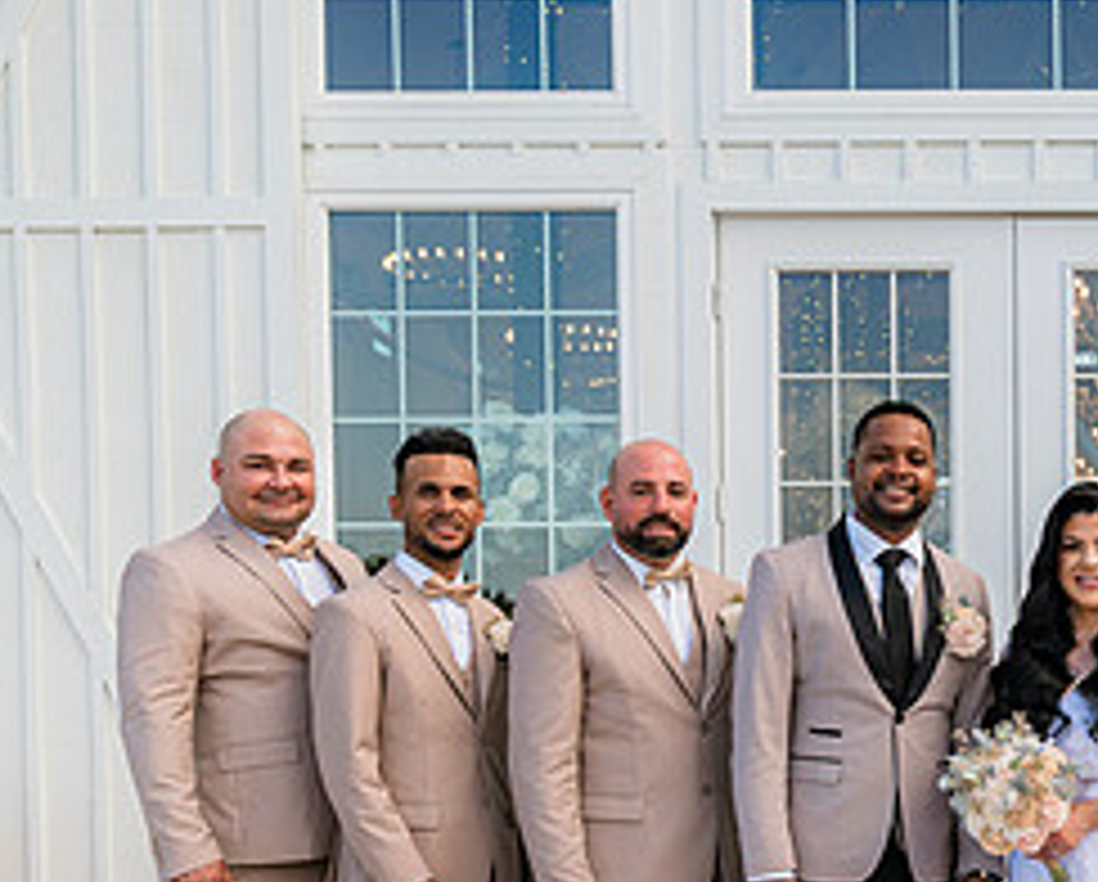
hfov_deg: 27.6
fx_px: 2083
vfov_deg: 23.4
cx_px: 1126
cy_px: 770
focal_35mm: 64
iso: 250
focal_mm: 26
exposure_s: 1/400
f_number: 5.6
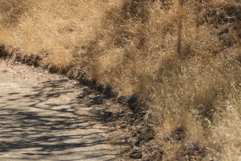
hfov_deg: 8.7
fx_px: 1506
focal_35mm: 225
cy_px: -79
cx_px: -205
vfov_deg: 6.0
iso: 250
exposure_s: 1/1250
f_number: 4.5
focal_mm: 50
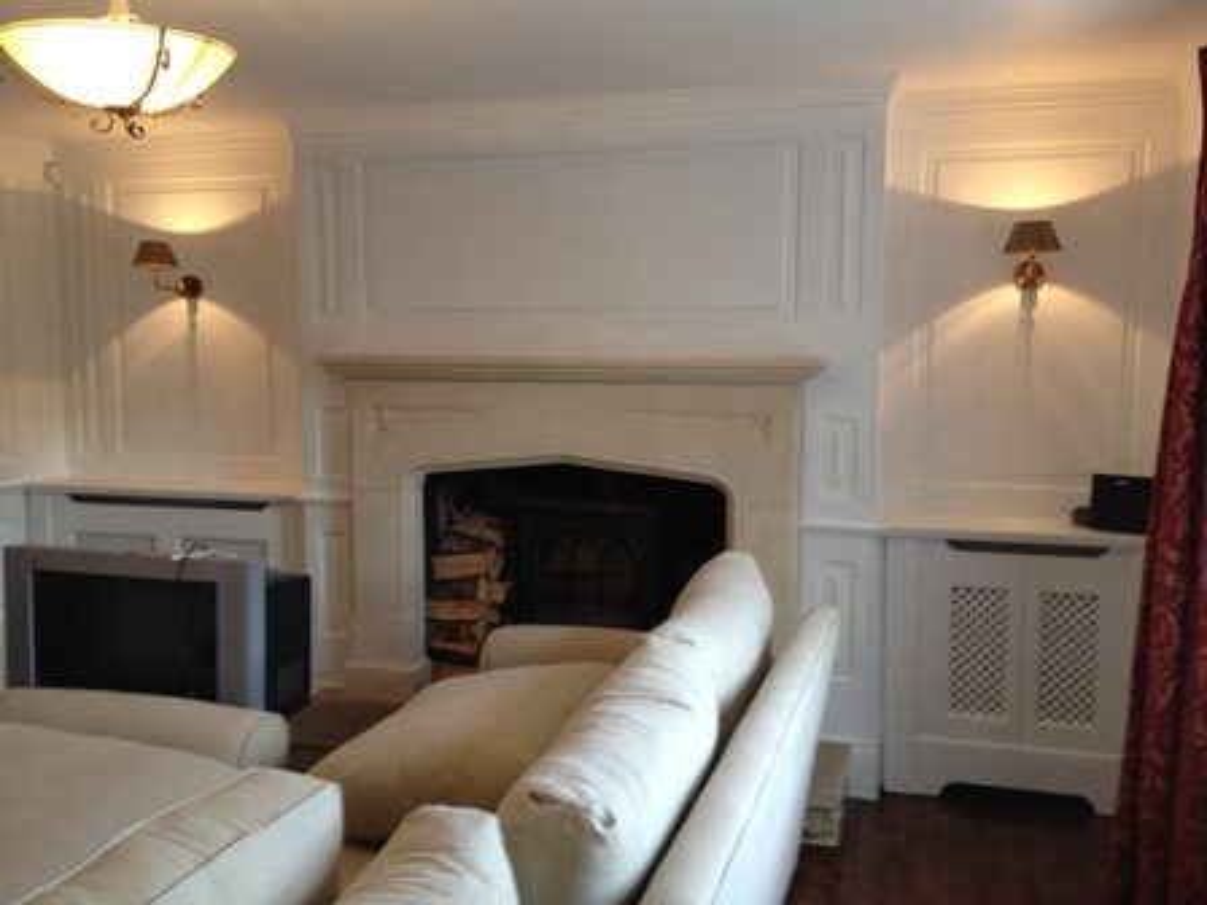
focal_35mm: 35
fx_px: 1220
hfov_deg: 52.6
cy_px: 452
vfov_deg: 40.7
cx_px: 604
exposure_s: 1/20
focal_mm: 4.28
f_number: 2.4
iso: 64
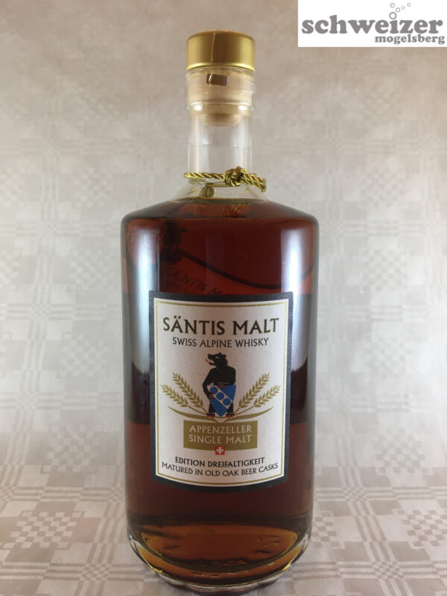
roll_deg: +2.1
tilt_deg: -11.8
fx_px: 499
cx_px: 224
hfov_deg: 48.2
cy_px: 298
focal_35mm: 29
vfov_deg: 61.7
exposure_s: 1/33
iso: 32
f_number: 2.2
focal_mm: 4.15
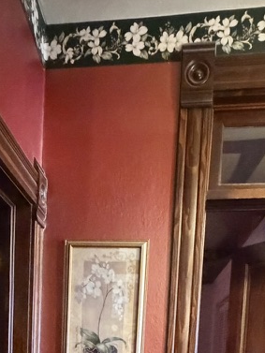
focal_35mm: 38
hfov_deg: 37.5
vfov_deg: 39.8
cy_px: 389
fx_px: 388
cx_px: 97
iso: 2000
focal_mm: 2.22
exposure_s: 1/30
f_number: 2.2
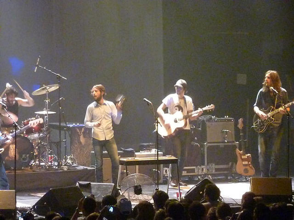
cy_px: 110
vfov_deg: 7.5
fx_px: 1673
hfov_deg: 10.0
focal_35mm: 197
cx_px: 147
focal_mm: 35.2
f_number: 5.5
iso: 3200
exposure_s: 1/20
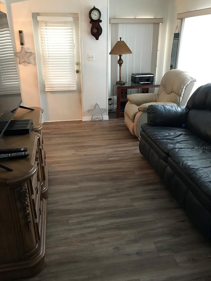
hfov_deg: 46.8
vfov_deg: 59.9
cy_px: 148
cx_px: 98
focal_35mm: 30
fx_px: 244
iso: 100
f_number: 1.8
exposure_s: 1/15
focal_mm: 3.99
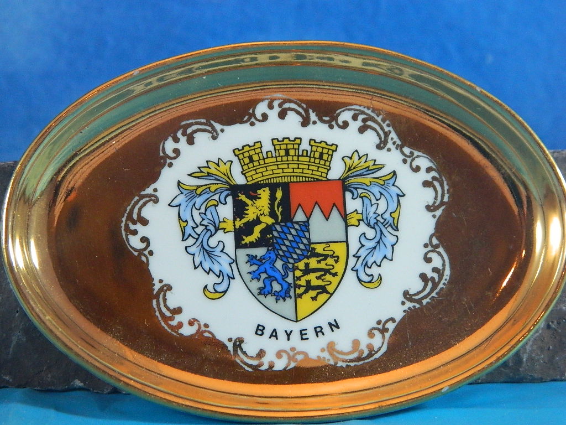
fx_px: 1684
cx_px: 283
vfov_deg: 14.4
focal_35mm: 103
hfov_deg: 19.1
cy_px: 212
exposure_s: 1/25
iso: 400
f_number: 4.5
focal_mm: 18.6
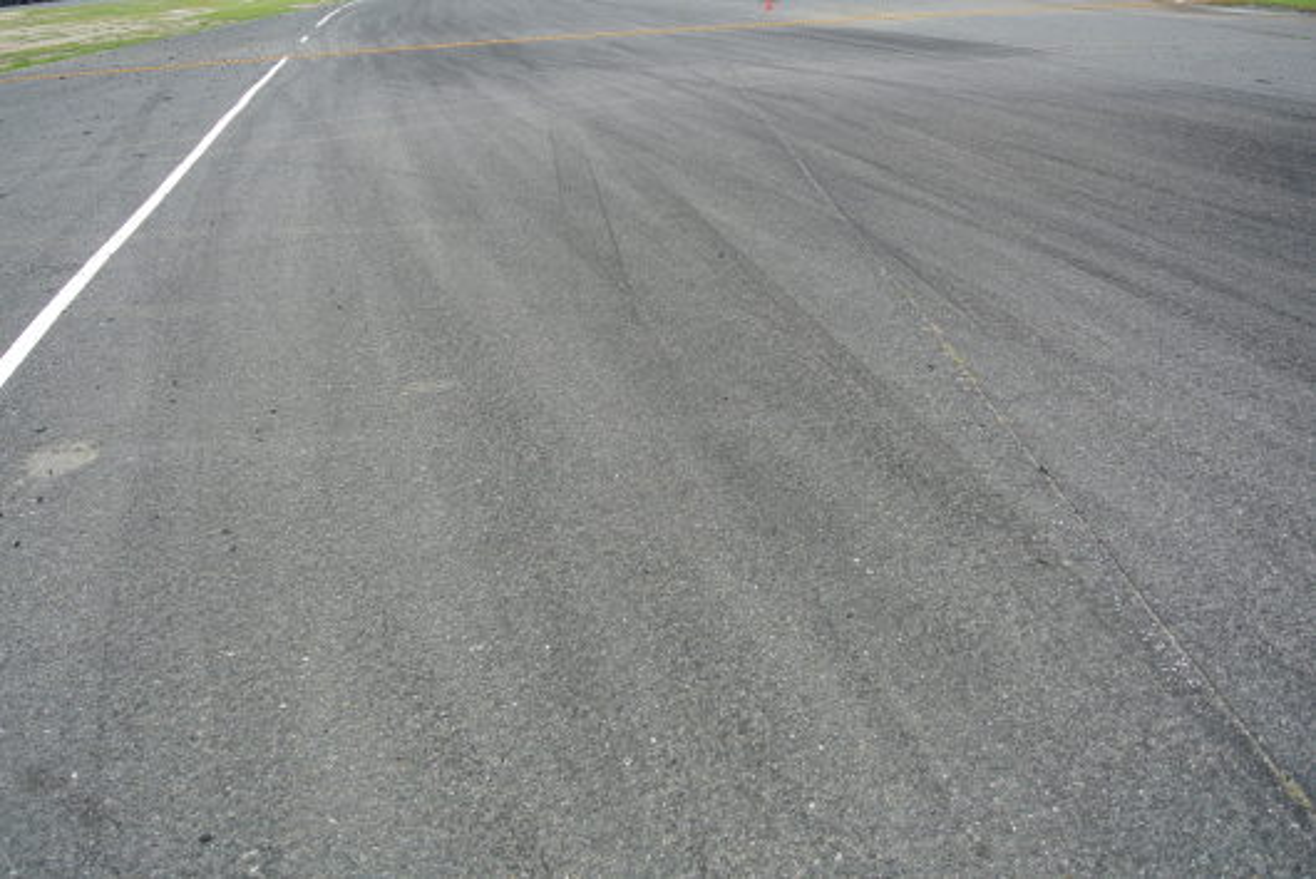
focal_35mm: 30
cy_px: 440
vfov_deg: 43.7
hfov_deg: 61.9
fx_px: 1097
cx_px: 658
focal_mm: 11.4
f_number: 4
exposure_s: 1/200
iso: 100
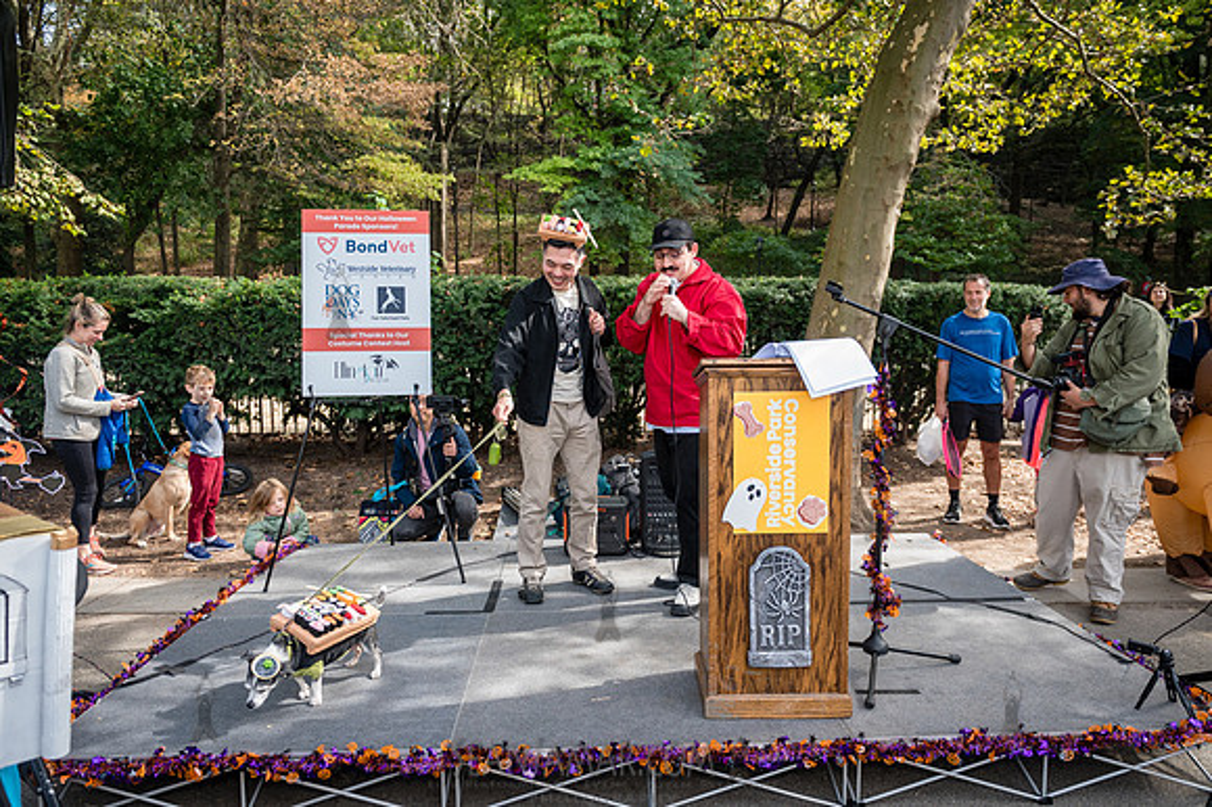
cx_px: 616
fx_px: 832
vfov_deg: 51.7
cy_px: 404
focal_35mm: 25
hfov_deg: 72.1
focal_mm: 24
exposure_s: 1/800
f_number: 4
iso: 1000
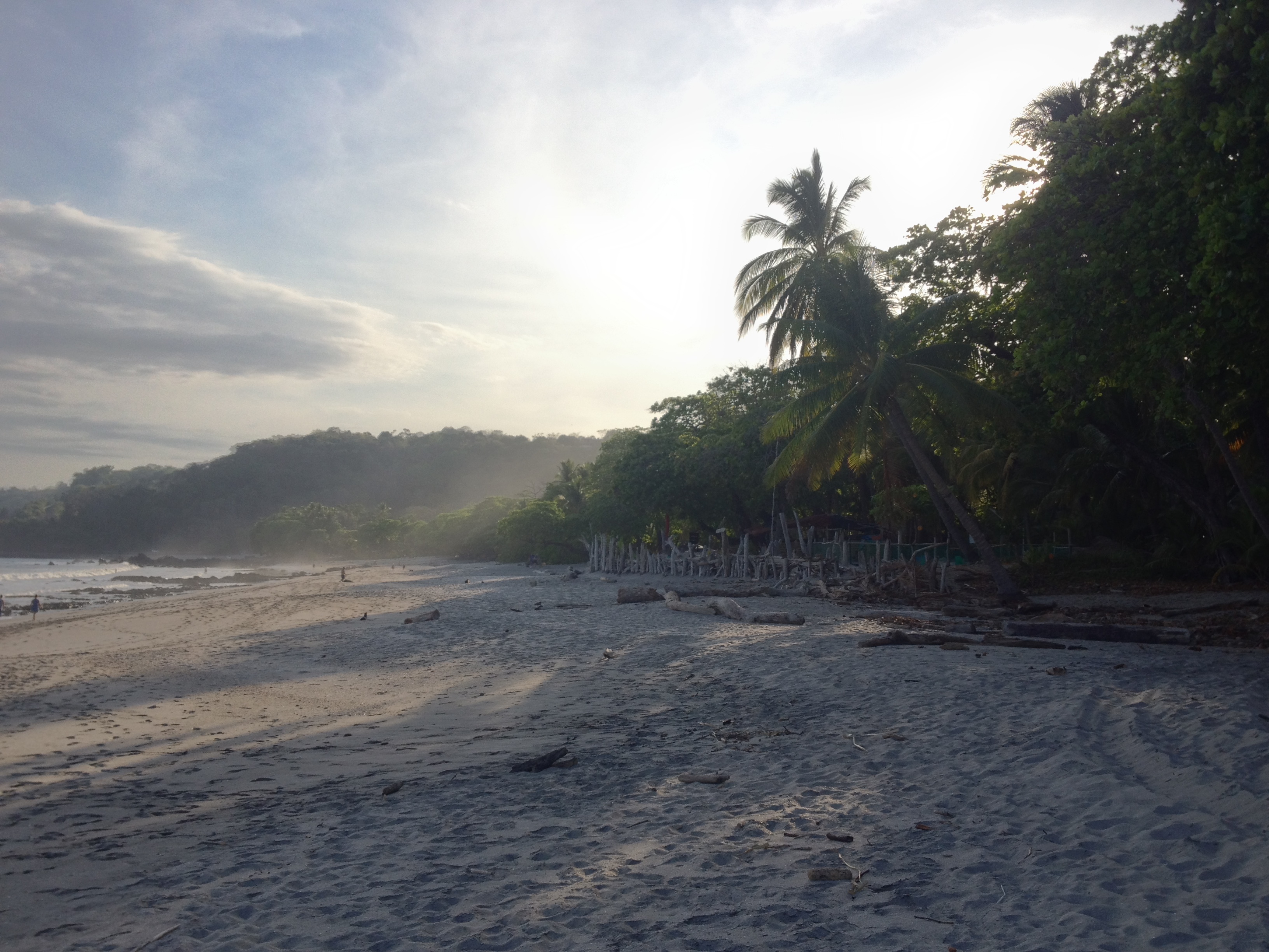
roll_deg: -1.0
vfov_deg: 40.7
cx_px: 634
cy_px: 476
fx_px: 1283
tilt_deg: +0.6
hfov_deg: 52.6
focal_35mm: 35
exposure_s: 1/789
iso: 50
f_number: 2.4
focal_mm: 4.28
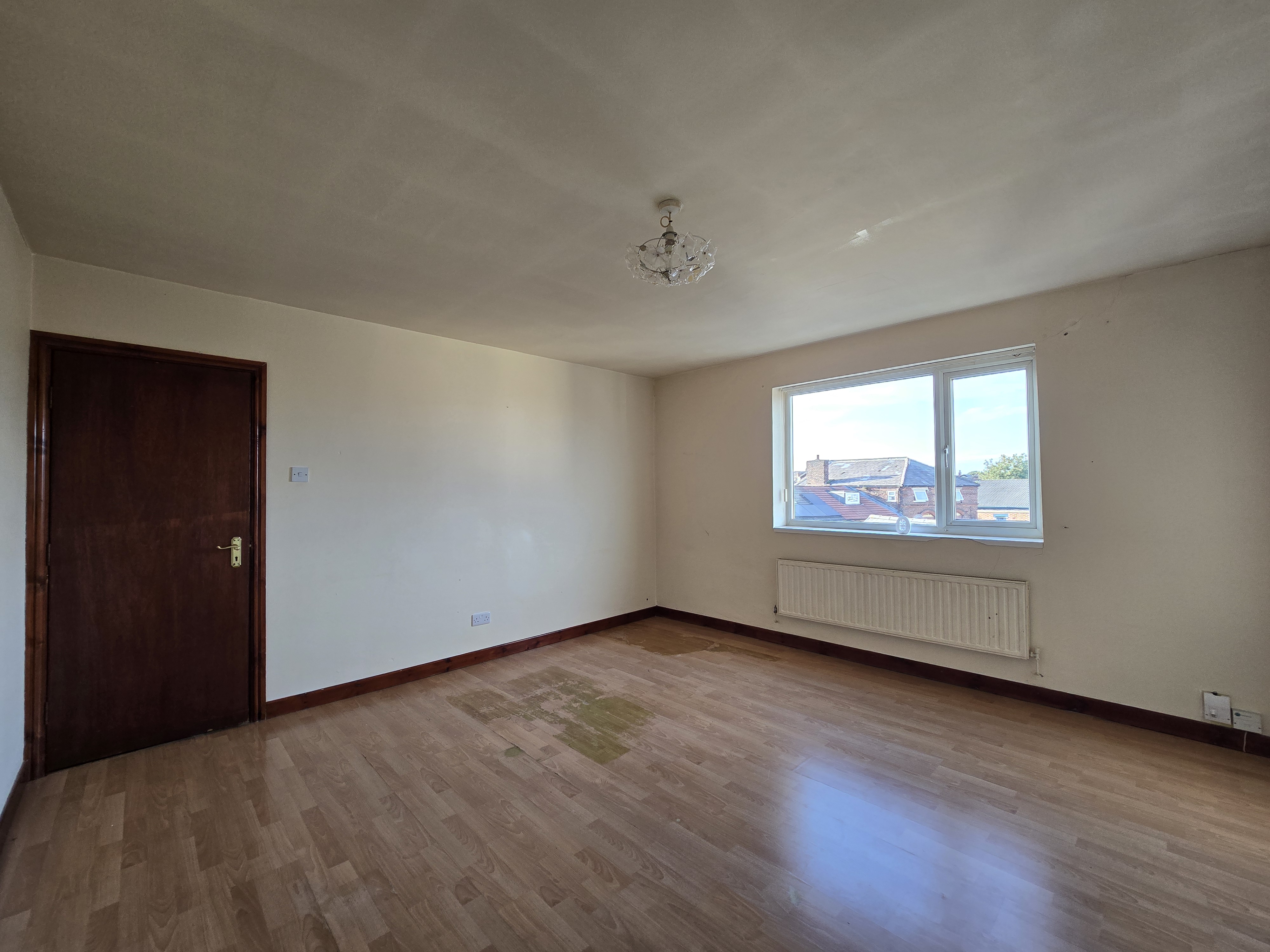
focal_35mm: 13
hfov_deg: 106.2
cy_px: 476
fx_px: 477
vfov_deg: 89.9
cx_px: 635
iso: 64
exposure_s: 1/50
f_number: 2.2
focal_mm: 2.2
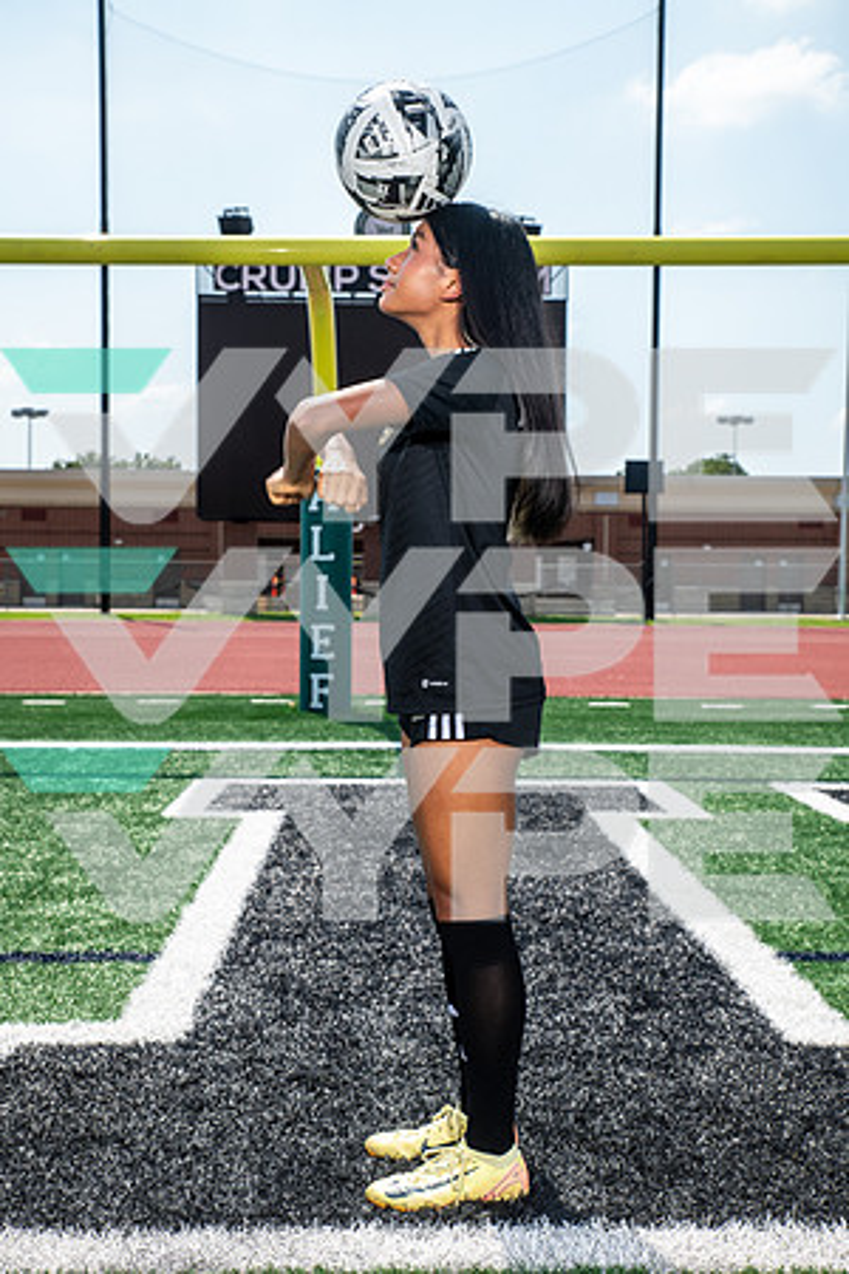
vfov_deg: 42.7
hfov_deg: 29.2
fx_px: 1627
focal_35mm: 46
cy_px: 637
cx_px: 424
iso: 100
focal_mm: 46
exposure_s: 1/320
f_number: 7.1
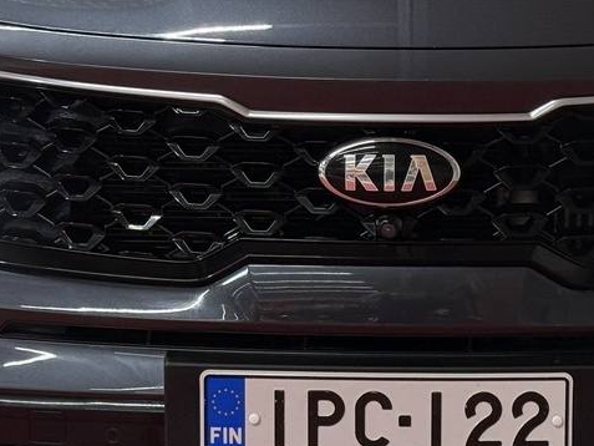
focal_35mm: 145
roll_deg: -0.5
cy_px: 76
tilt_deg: -10.7
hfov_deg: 13.6
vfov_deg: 10.2
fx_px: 2489
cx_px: 413
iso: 100
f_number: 1.78
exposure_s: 1/88
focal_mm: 6.76
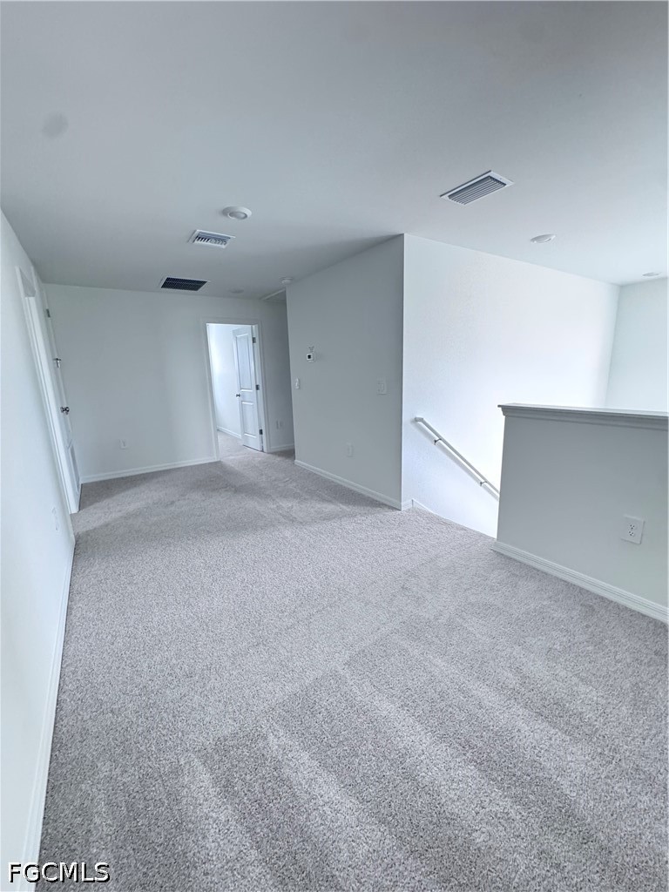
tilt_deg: -12.2
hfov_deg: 85.7
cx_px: 334
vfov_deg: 102.1
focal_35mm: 14
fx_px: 361
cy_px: 446
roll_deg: +2.3
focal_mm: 2.22
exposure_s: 1/60
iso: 640
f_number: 2.2
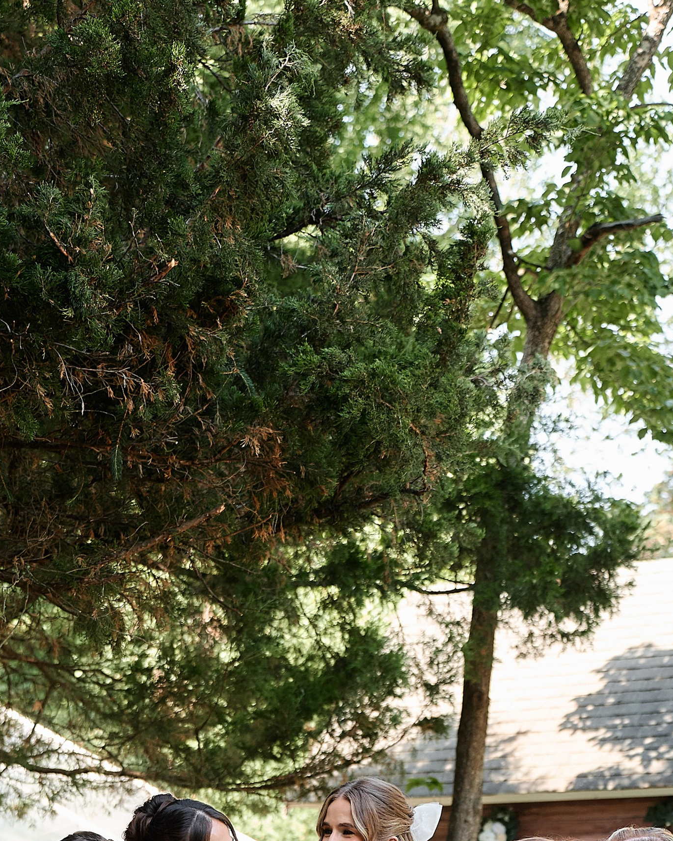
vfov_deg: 22.1
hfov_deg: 18.7
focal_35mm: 82
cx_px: 302
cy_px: 906
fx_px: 2042
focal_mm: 39
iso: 500
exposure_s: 1/400
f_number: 2.8
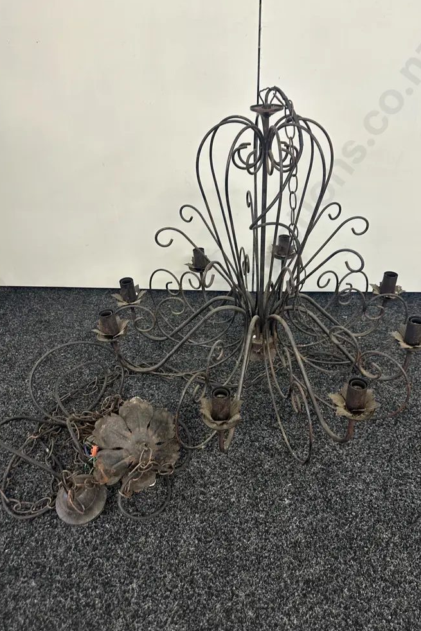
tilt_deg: -33.6
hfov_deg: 49.4
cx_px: 238
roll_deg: -0.8
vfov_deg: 69.4
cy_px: 306
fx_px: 456
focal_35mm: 26
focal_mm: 6.86
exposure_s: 1/50
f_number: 1.78
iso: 125
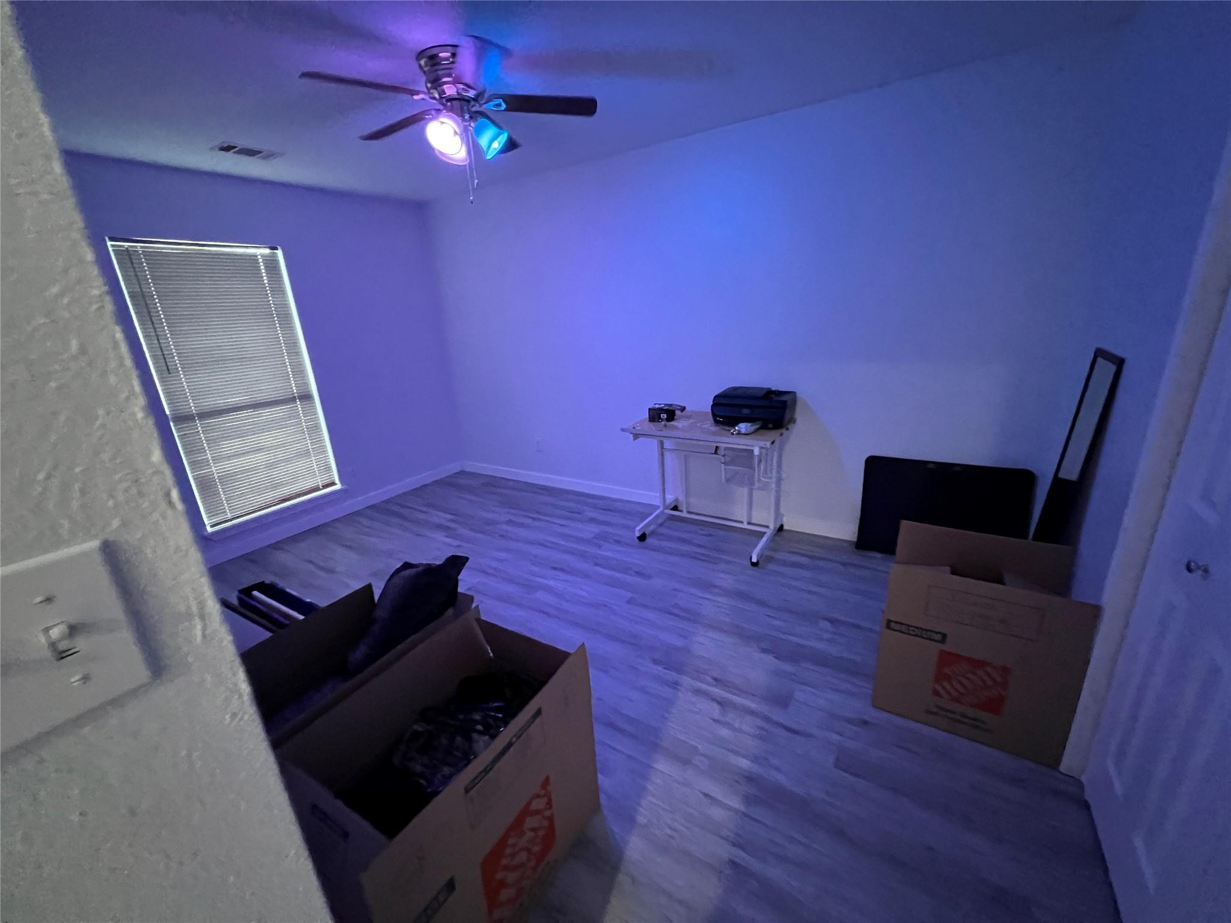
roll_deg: +6.3
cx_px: 616
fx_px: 462
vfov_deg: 89.9
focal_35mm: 13
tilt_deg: -19.4
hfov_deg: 106.2
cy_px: 462
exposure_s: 1/37
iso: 1000
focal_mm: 1.57
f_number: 1.8
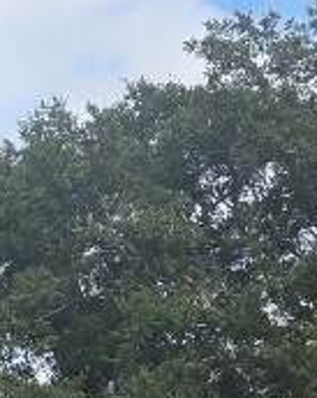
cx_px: -336
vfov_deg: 14.0
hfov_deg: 10.5
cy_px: 460
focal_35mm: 134
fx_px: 1576
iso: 80
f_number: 1.8
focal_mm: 5.4
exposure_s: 1/2820
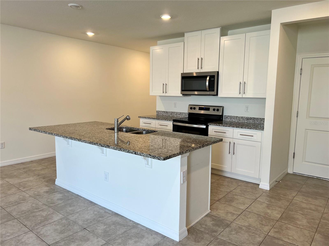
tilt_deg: -7.6
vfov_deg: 53.1
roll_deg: -0.3
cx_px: 164
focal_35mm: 26
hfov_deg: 67.3
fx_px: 247
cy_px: 123
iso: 64
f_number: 1.5
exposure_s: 1/120
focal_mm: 5.7
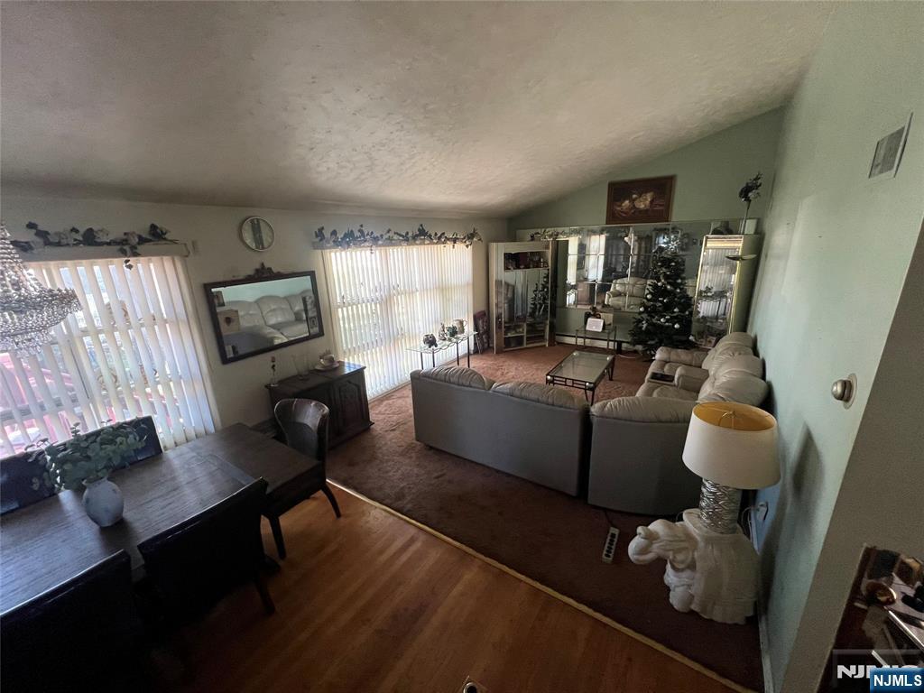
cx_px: 462
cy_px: 346
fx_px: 347
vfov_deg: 89.9
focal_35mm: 13
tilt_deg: -16.0
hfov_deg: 106.2
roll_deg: +2.1
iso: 320
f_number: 1.8
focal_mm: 1.57
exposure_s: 1/60
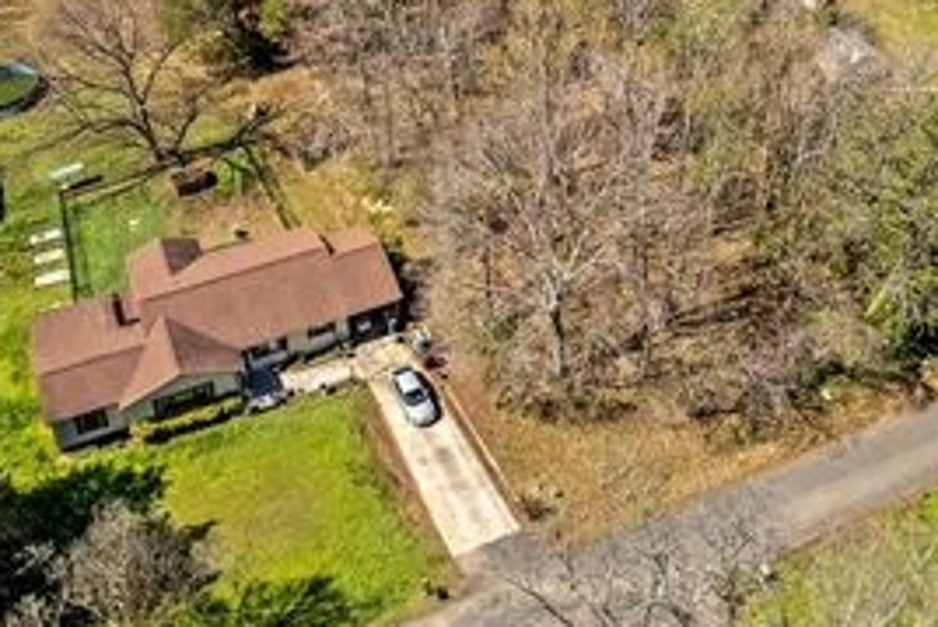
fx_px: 1069
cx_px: 462
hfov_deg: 47.4
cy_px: 65
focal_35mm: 41
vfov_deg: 31.2
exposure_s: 1/640
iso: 100
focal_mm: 8.38
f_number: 2.8
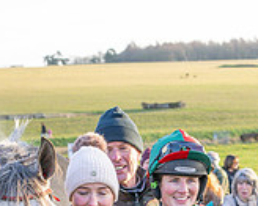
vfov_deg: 10.3
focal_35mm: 145
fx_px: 1107
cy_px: 290
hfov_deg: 13.3
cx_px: 107
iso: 800
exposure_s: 1/640
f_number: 4
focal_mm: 35
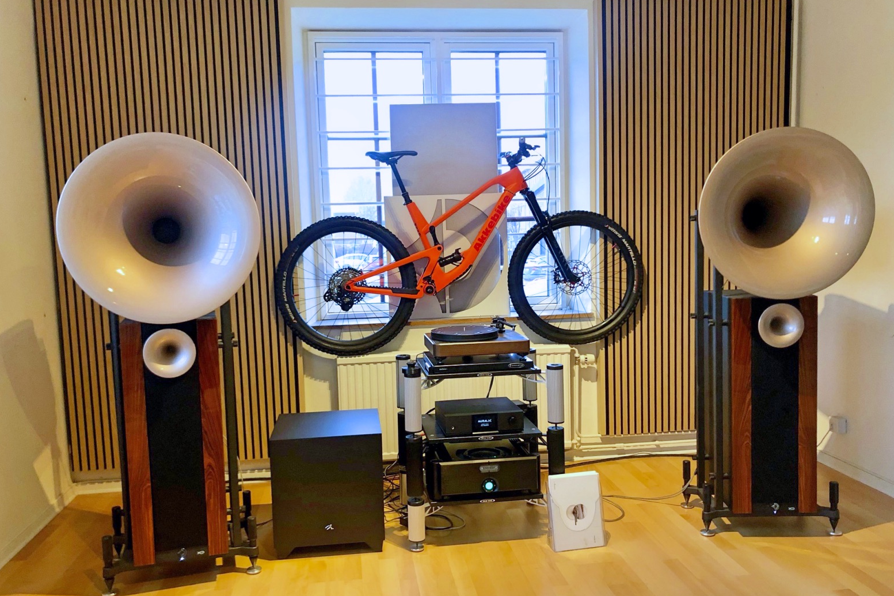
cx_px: 448
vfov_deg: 43.6
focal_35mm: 30
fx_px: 745
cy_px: 319
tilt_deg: -7.6
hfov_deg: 61.9
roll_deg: +0.8
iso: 100
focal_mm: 3.99
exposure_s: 1/14
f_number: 1.8
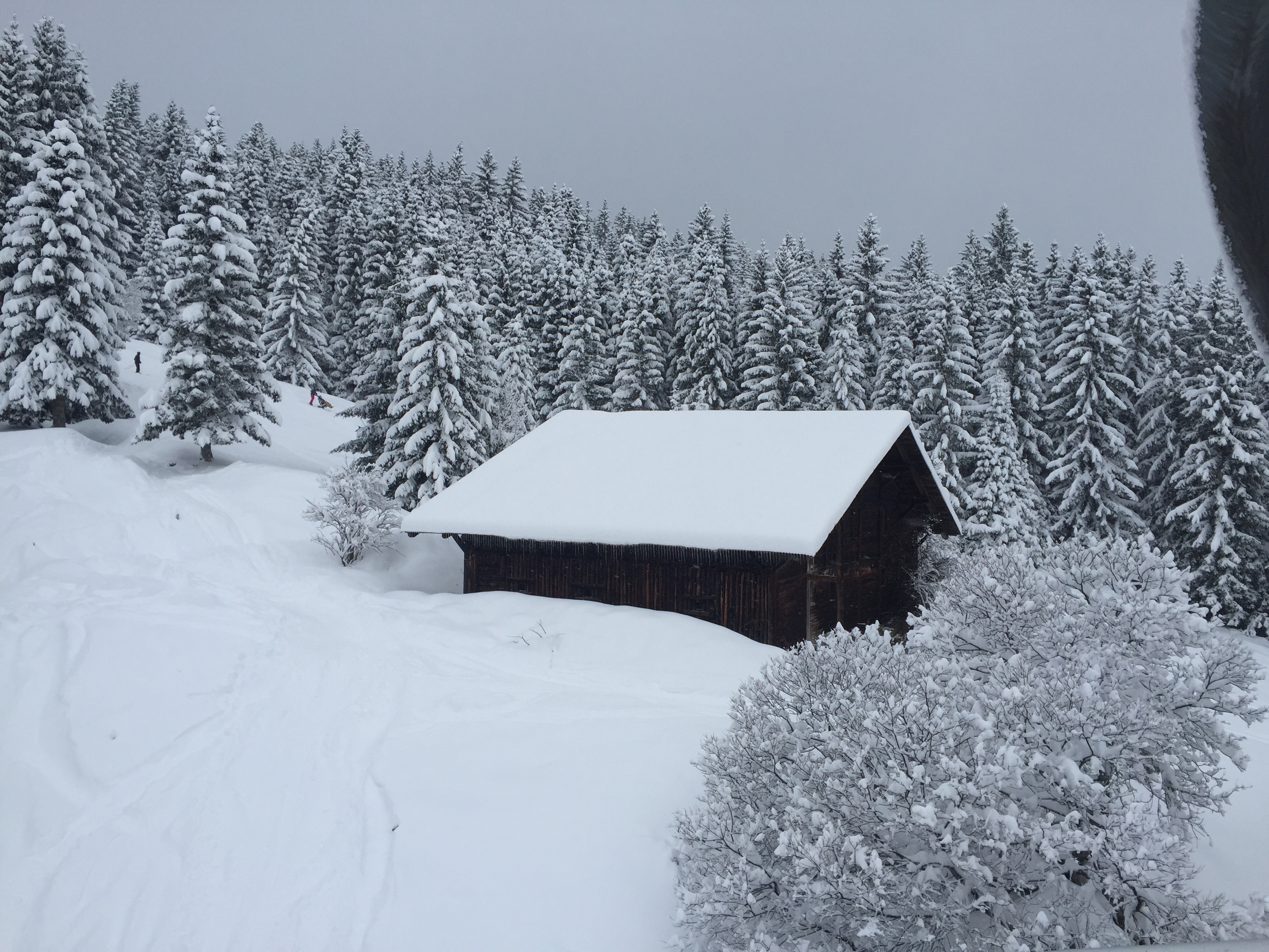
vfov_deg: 48.2
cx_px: 634
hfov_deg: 61.7
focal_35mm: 29
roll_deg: +0.5
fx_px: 1063
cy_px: 476
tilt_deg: +0.0
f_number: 2.2
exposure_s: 1/1582
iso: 32
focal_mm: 4.15
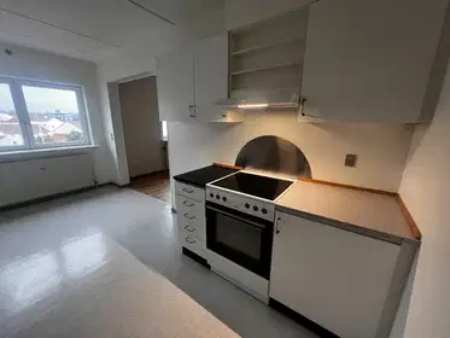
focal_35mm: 13
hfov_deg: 106.2
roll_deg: -0.3
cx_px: 225
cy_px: 169
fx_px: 169
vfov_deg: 89.9
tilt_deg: -14.0
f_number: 1.8
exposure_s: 1/100
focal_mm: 1.57
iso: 250
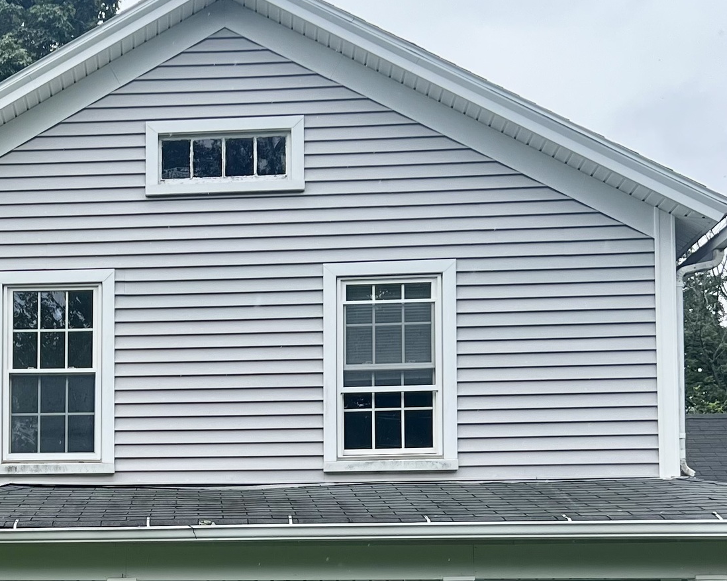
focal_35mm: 71
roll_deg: -0.1
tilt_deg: +4.5
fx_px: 1527
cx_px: 39
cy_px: 575
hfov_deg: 25.7
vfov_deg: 20.9
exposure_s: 1/1135
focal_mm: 5.7
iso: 50
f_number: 1.5
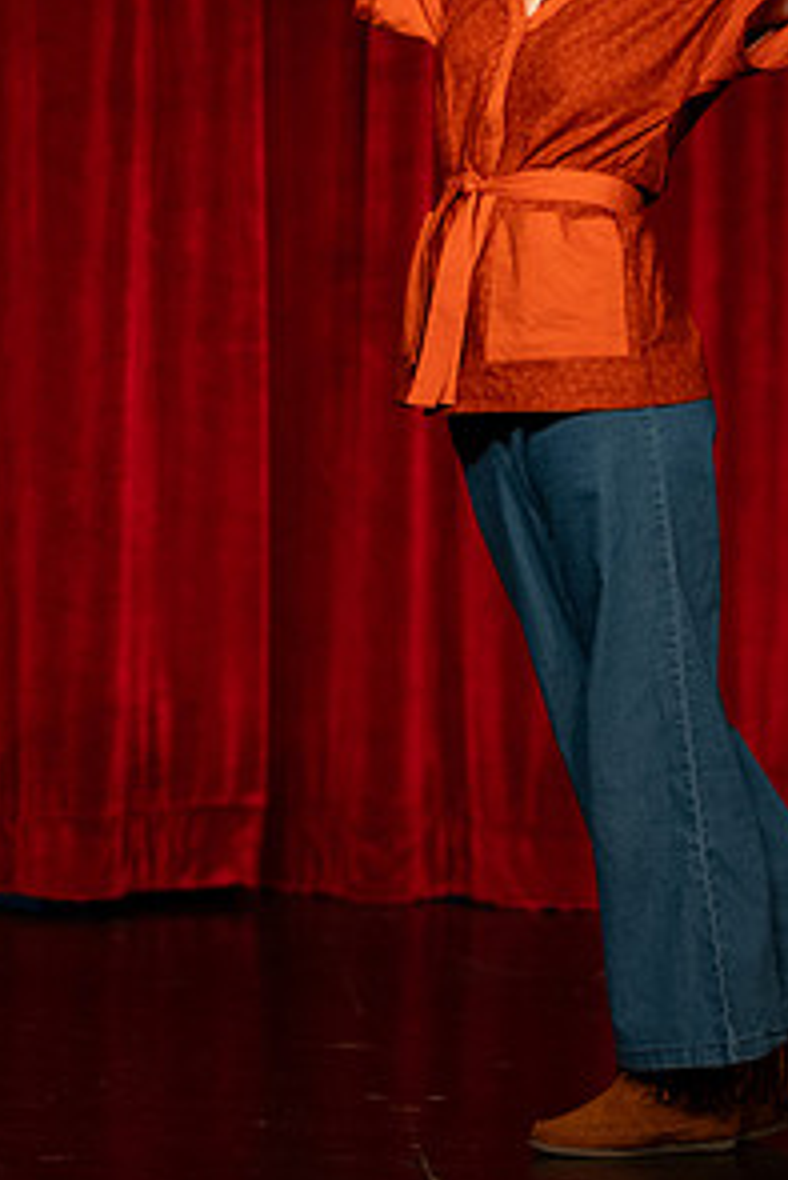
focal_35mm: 353
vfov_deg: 5.8
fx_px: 11576
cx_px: 536
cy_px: 173
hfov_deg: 3.9
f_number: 1.4
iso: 400
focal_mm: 105
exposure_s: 1/400
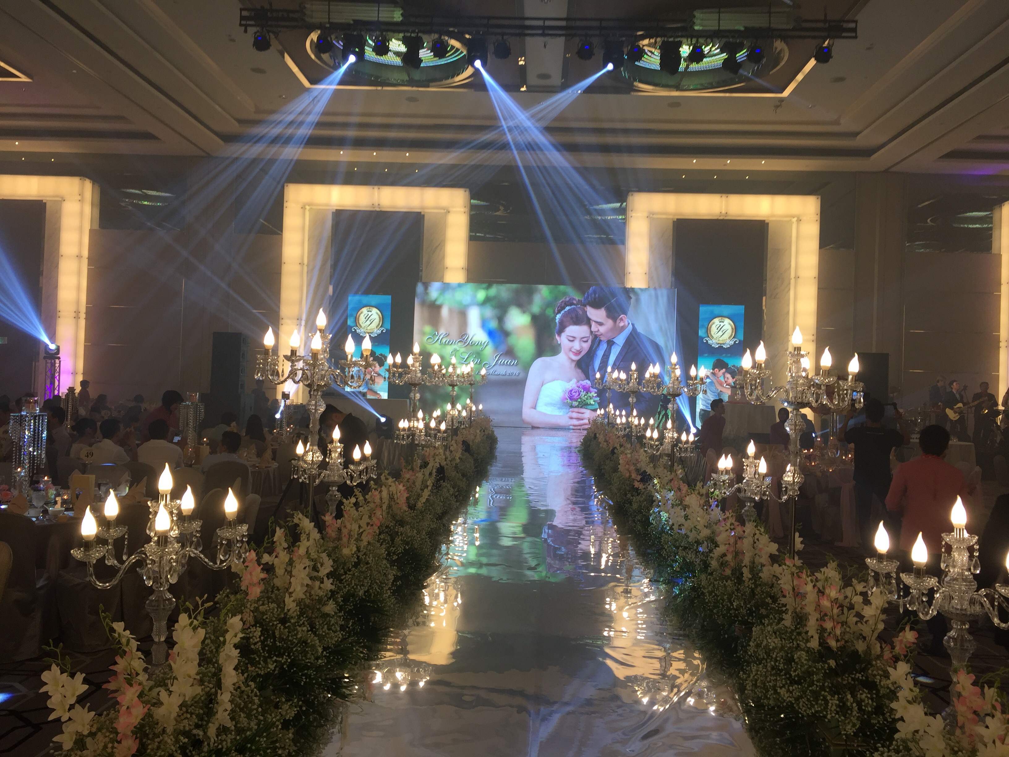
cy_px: 378
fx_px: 845
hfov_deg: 61.7
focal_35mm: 29
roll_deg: -3.4
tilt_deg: +1.0
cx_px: 504
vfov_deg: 48.2
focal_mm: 4.15
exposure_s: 1/33
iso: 32
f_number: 2.2
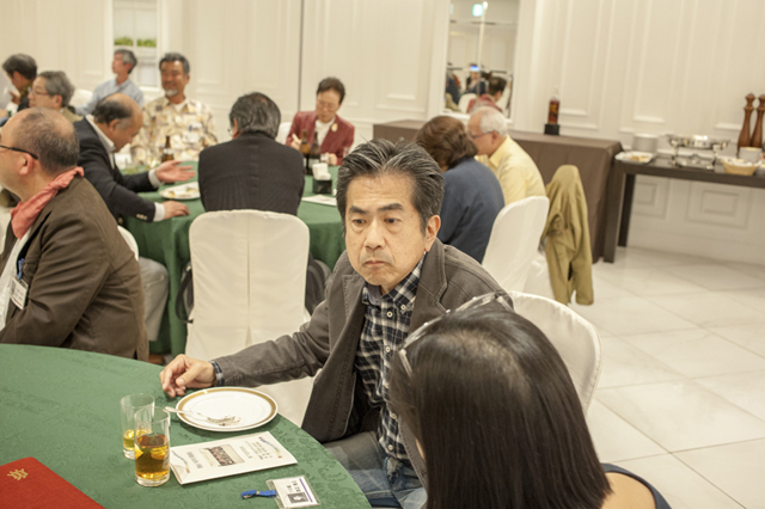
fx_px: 743
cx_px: 382
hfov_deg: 54.5
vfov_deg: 37.8
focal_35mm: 35
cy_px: 254
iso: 1800
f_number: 5.6
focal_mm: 35
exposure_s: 1/100
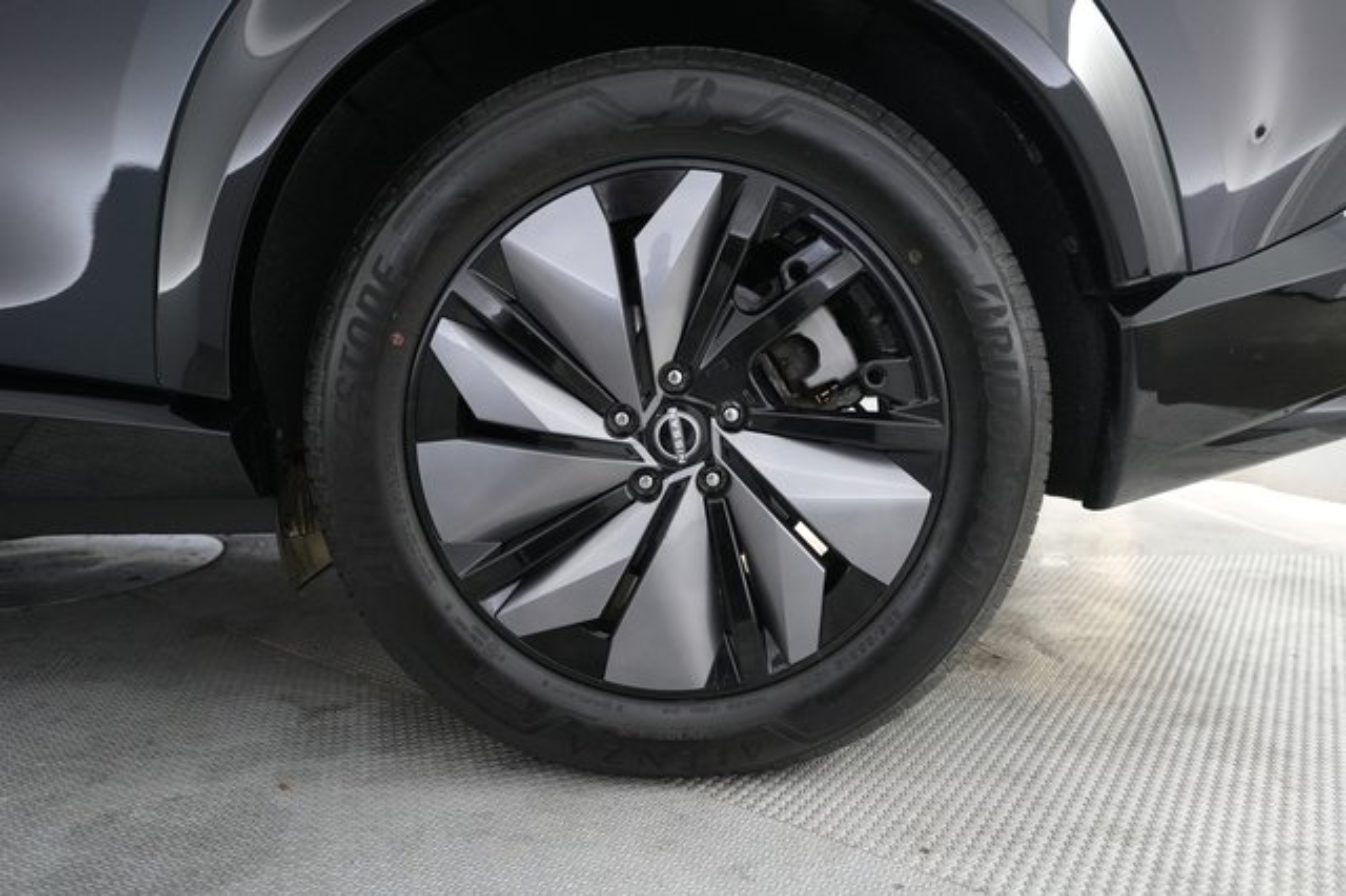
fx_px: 897
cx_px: 673
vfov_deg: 53.1
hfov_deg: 73.8
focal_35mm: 24
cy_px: 448
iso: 5000
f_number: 2.8
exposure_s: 1/160
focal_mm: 24
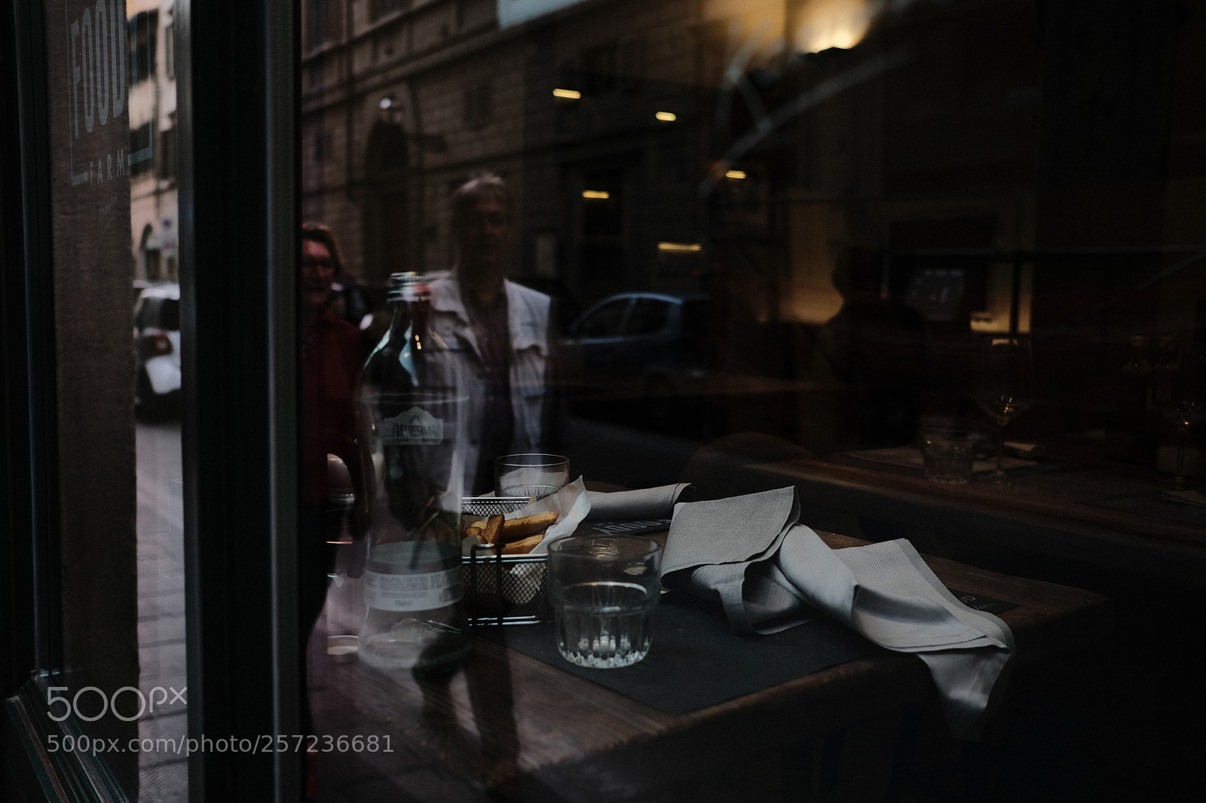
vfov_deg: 37.8
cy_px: 402
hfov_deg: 54.4
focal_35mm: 35
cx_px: 603
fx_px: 1172
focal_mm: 23
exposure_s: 1/500
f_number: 2.8
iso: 400
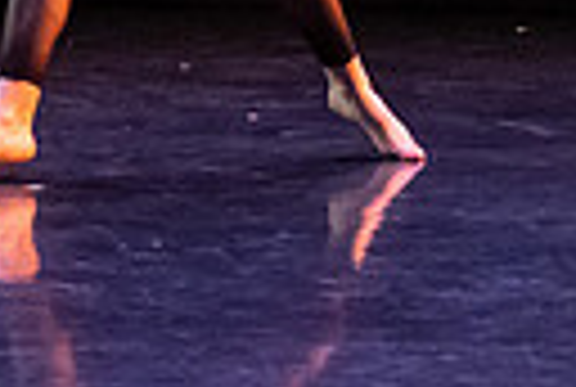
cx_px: 300
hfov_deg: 5.3
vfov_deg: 3.6
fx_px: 6174
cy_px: -379
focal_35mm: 385
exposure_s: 1/400
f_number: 4
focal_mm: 61
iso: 4000
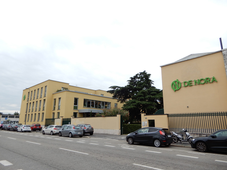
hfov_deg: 71.6
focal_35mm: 24
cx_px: 114
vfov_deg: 56.8
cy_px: 85
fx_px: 157
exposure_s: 1/200
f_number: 3.4
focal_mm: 4.3
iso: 80
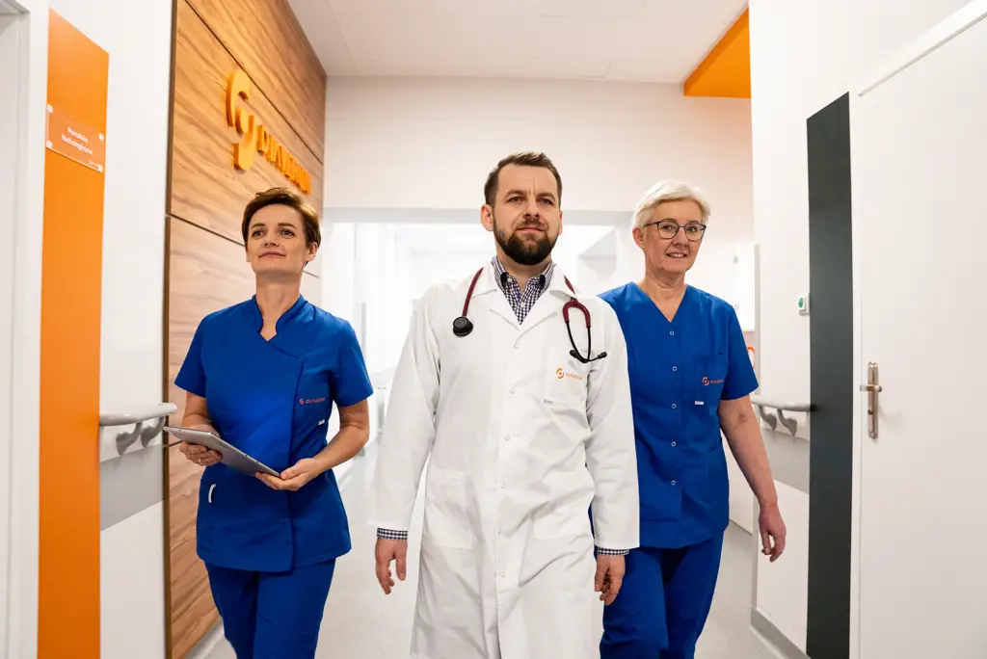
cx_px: 494
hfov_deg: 73.7
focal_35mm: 24
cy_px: 330
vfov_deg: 53.2
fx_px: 658
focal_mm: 24
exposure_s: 1/160
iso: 1250
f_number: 3.5
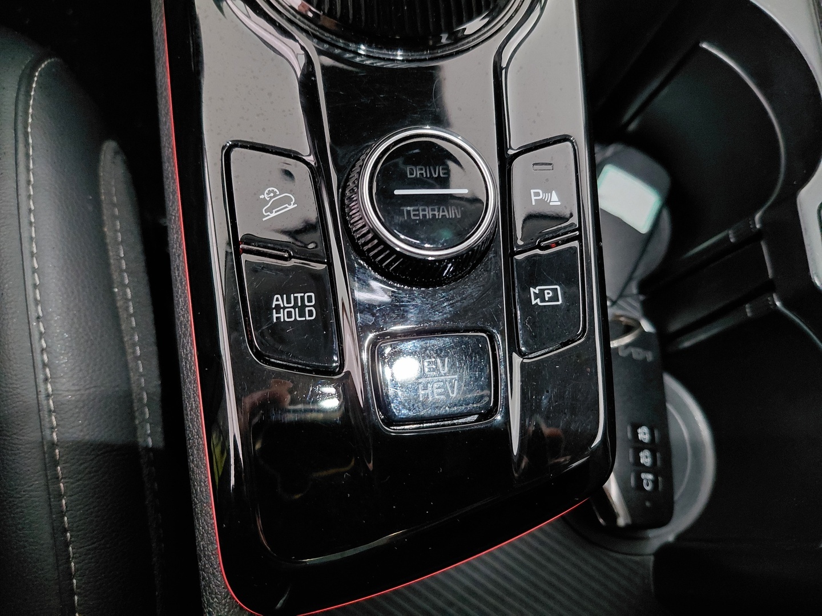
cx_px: 411
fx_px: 594
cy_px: 308
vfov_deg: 54.9
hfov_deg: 69.4
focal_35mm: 25
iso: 1000
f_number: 1.8
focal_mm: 4.69
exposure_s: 1/25
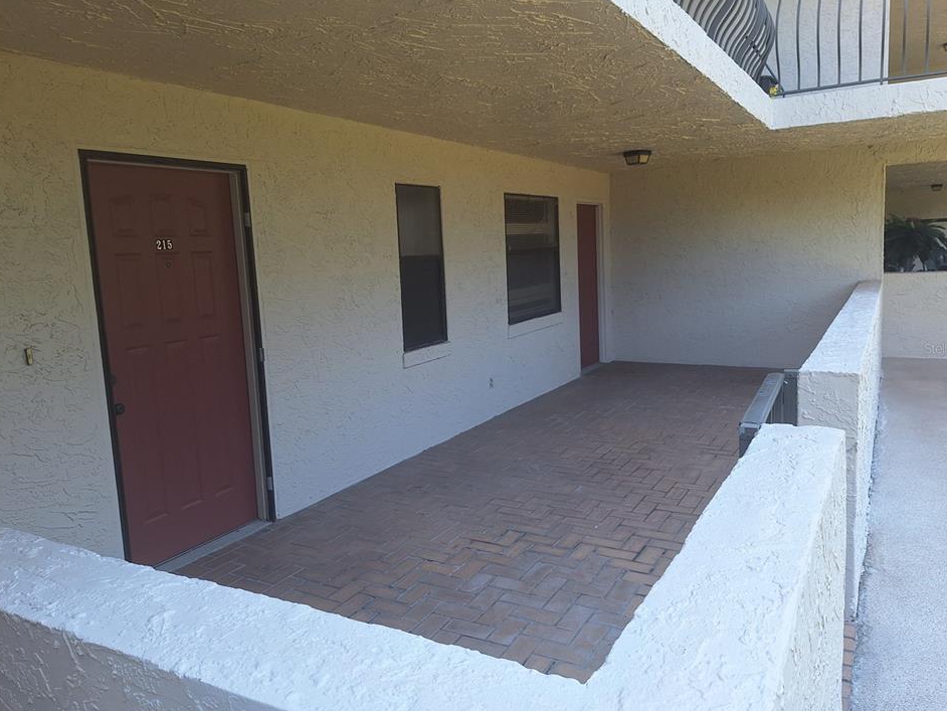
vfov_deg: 54.9
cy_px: 348
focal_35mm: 25
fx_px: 684
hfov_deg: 69.4
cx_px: 470
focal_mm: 5.54
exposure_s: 1/187
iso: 40
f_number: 1.8
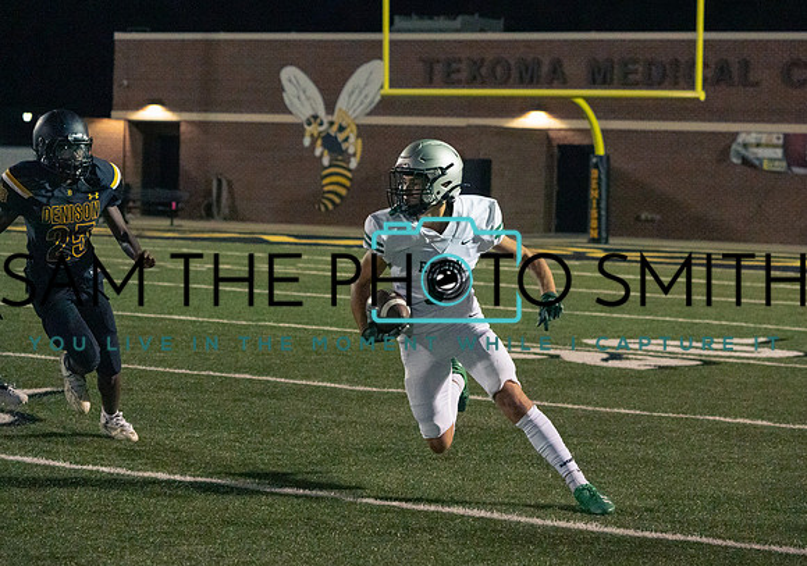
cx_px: 444
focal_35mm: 116
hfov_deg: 17.3
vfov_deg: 12.2
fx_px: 2647
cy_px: 297
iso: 25600
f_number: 5.6
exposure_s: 1/1000
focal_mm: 100
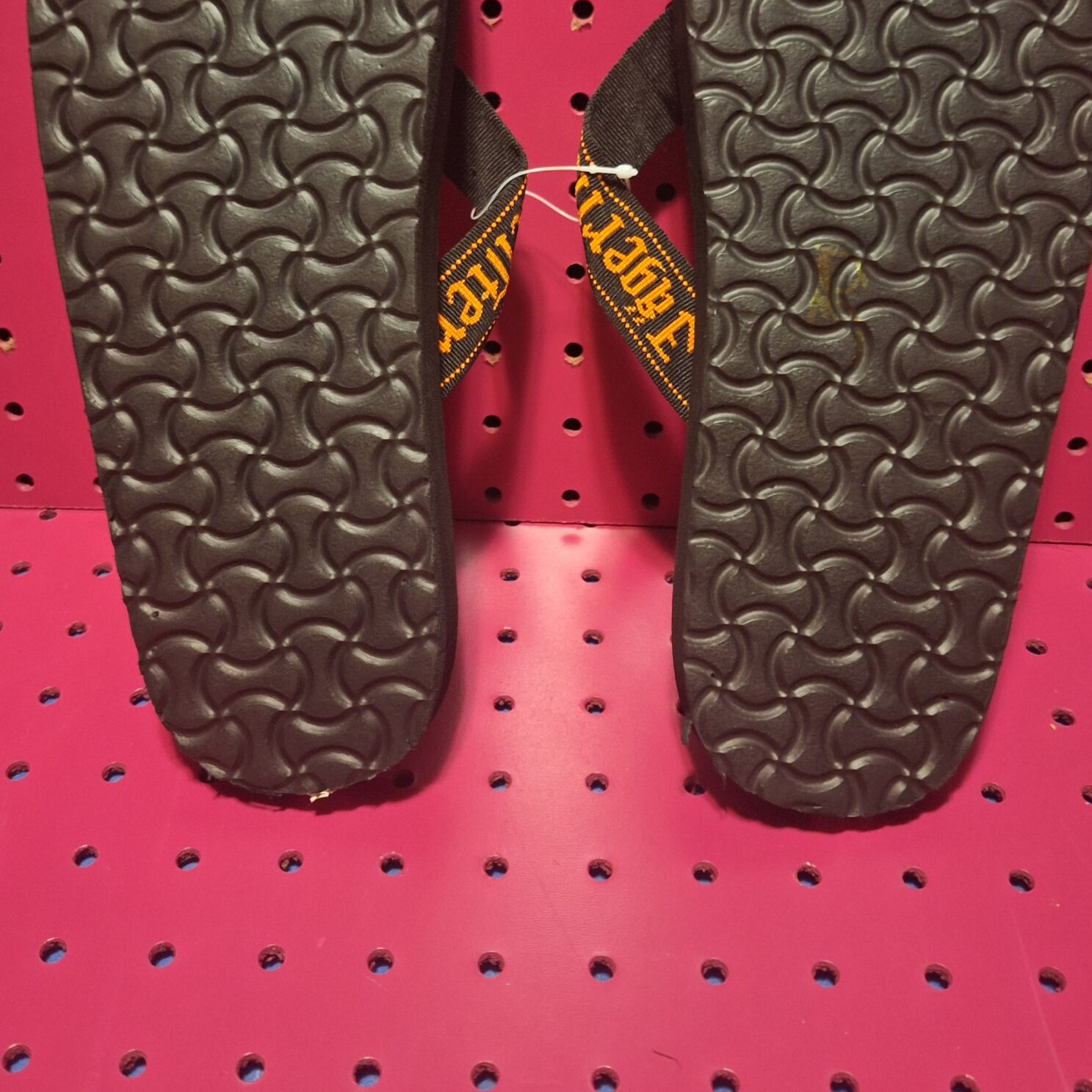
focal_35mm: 35
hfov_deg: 47.2
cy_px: 344
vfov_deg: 46.3
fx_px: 1249
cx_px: 529
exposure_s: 1/20
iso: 400
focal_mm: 5.54
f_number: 1.8
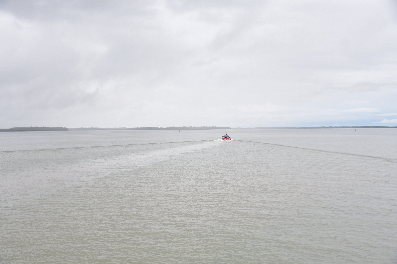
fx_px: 430
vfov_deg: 34.2
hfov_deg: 49.6
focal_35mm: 39
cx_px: 198
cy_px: 132
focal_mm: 26
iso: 1000
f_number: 3.8
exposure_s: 1/2000
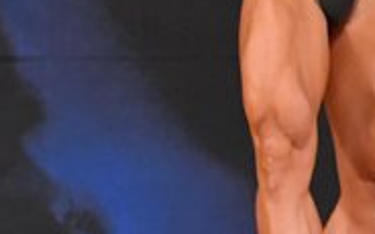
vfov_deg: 1.1
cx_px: -109
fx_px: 12519
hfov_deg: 1.7
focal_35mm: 1225
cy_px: -55
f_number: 5.6
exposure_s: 1/400
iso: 6400
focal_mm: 190
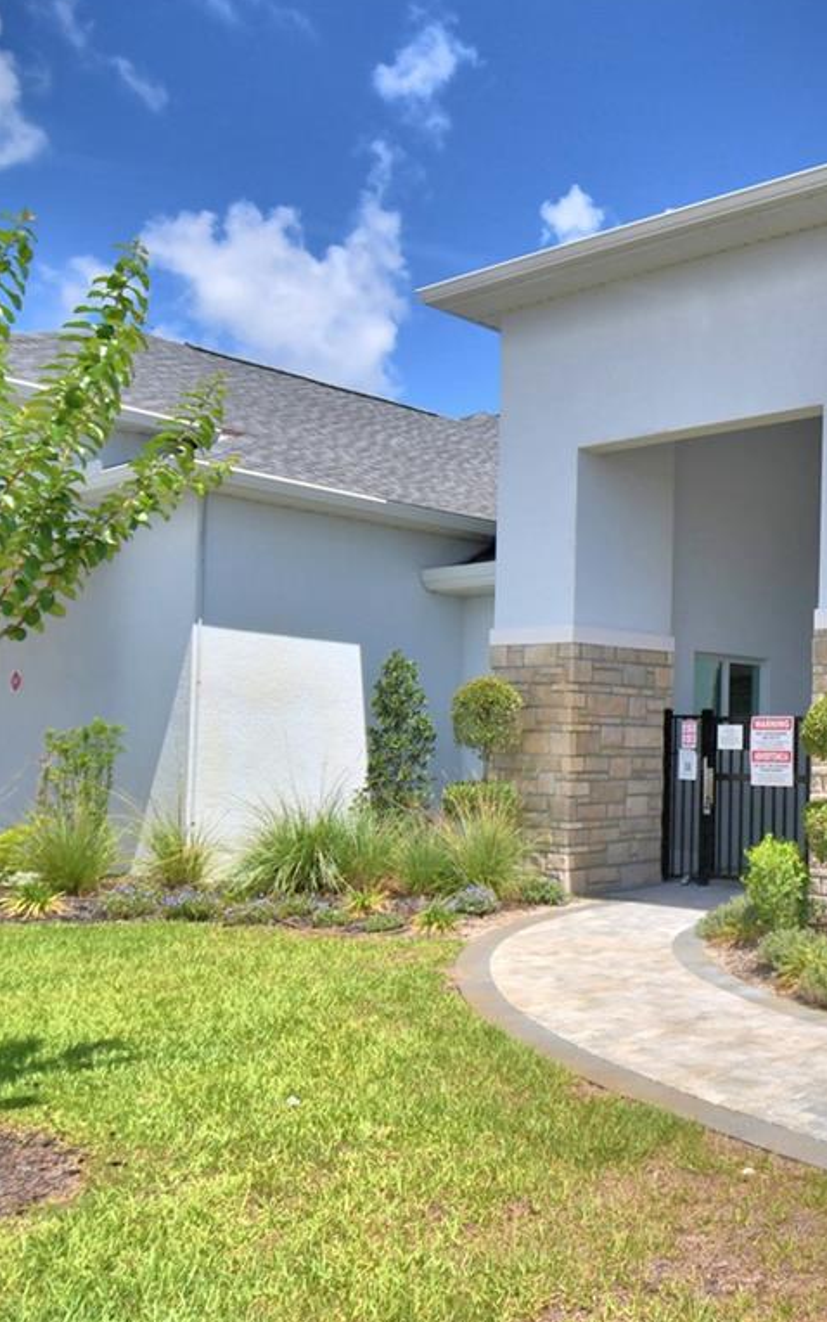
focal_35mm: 32
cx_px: 855
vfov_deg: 59.6
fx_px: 1153
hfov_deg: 35.2
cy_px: 706
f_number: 4.5
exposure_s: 1/1600
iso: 100
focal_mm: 10
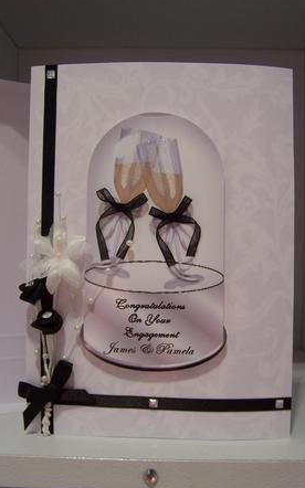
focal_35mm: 41
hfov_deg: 31.2
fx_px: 546
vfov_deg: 48.2
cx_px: 149
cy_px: 244
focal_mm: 6.3
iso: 140
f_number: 2.8
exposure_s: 1/30
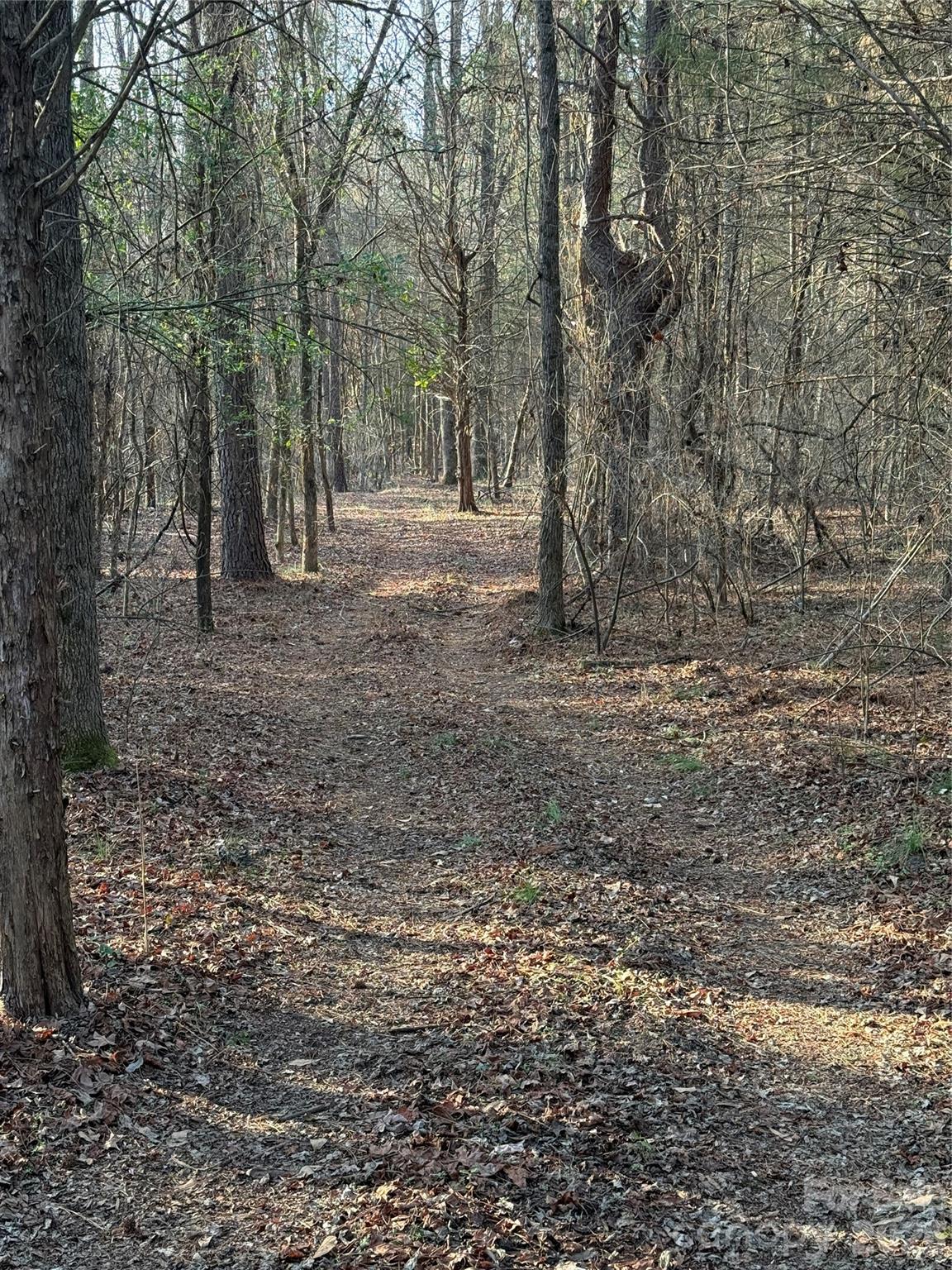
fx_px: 1760
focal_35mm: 48
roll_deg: +0.0
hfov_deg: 30.3
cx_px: 476
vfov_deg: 39.7
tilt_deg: -7.2
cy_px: 635
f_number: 1.78
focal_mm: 6.76
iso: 125
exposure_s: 1/233
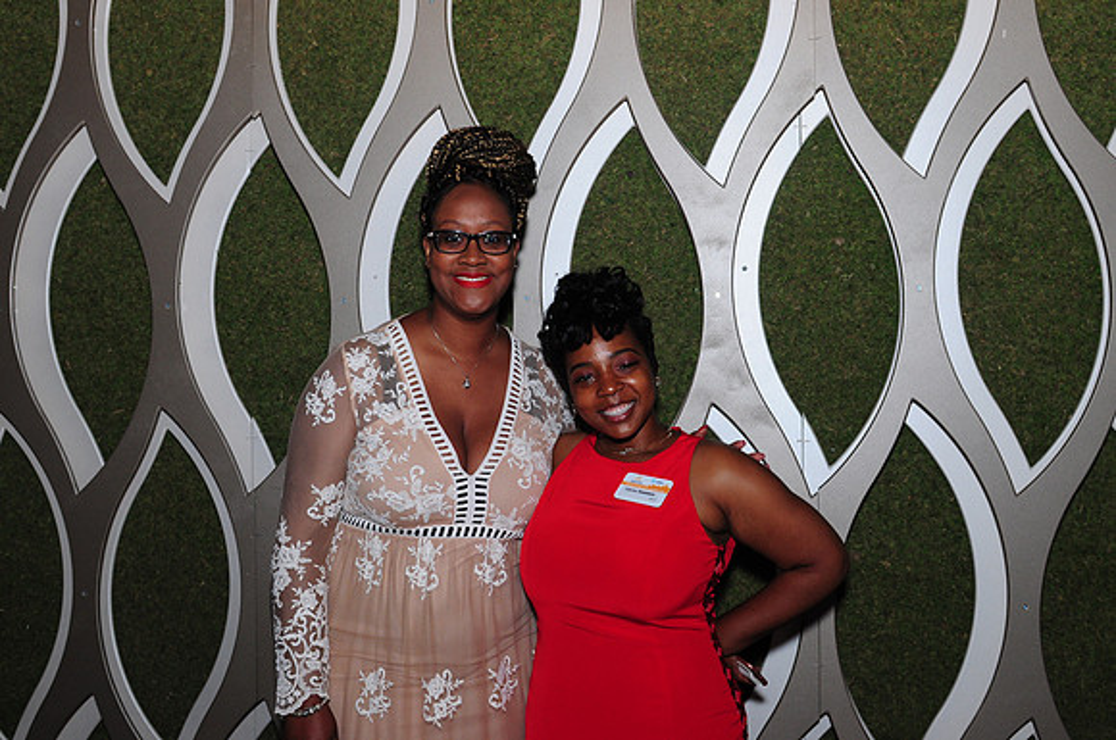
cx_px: 558
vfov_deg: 36.8
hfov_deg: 53.2
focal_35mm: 36
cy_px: 370
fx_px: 1114
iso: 500
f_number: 5
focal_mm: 24
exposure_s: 1/60
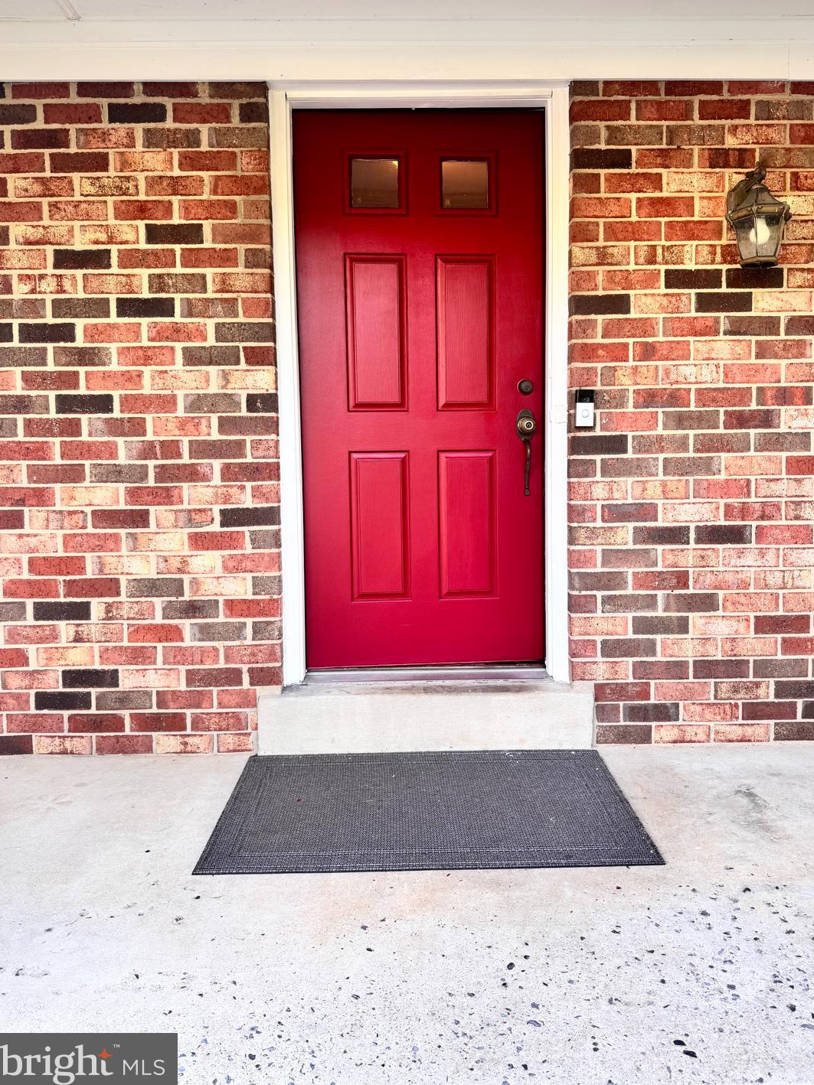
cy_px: 508
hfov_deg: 53.0
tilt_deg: -4.0
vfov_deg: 67.2
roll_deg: +0.5
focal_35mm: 26
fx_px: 815
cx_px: 427
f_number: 1.78
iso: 64
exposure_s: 1/121
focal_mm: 6.76
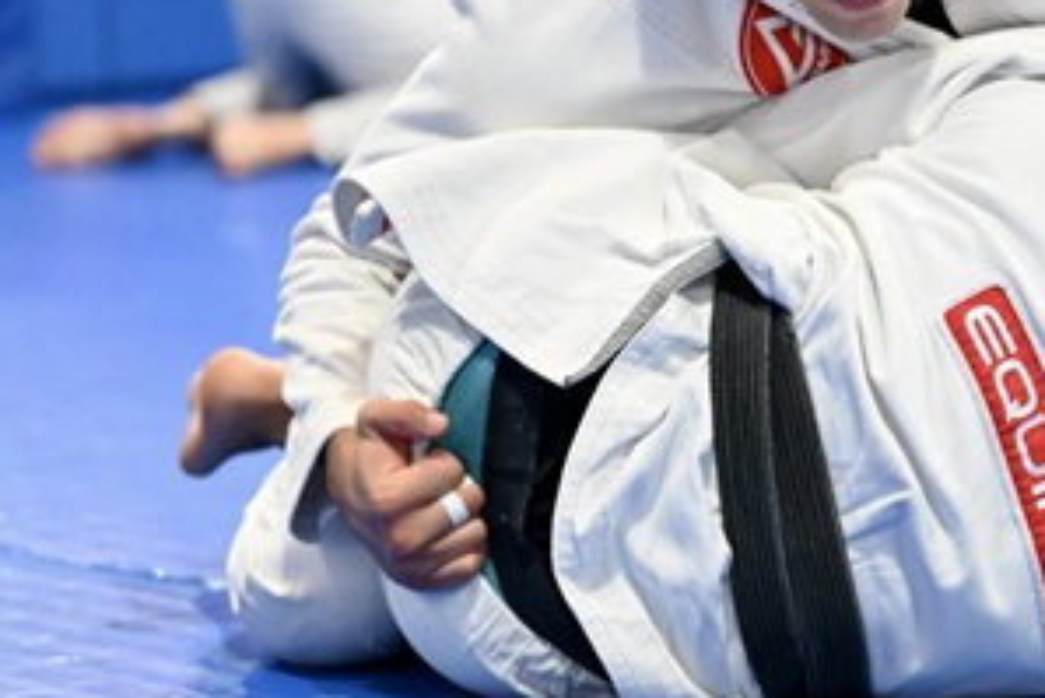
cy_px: 175
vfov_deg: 7.8
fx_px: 5082
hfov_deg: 11.7
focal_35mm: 175
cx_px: 817
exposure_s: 1/640
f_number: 2.8
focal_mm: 87
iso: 16000
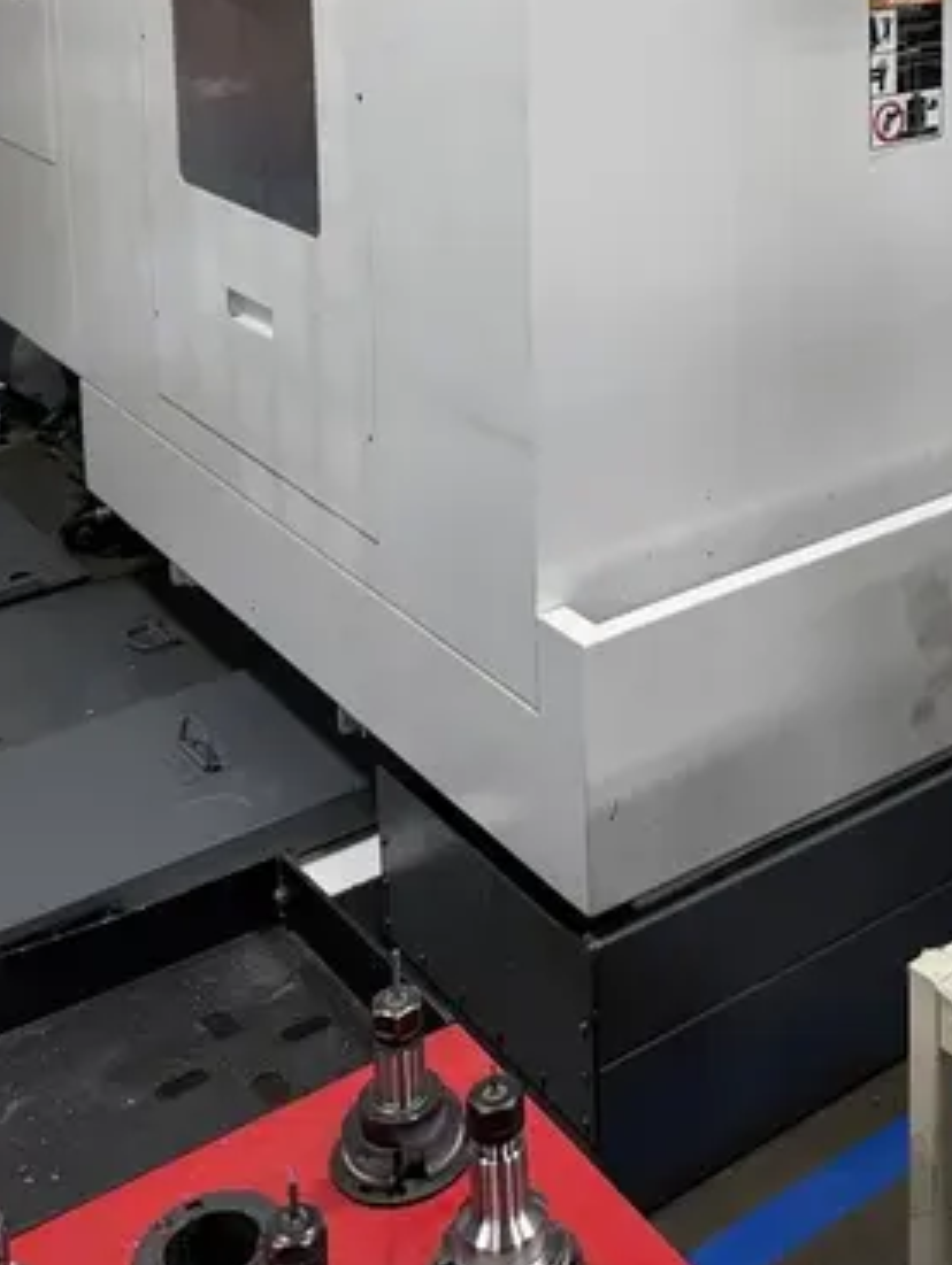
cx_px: 843
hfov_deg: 28.6
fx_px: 1794
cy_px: 3
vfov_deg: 35.2
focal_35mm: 49
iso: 80
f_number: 1.78
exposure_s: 1/120
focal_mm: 6.76
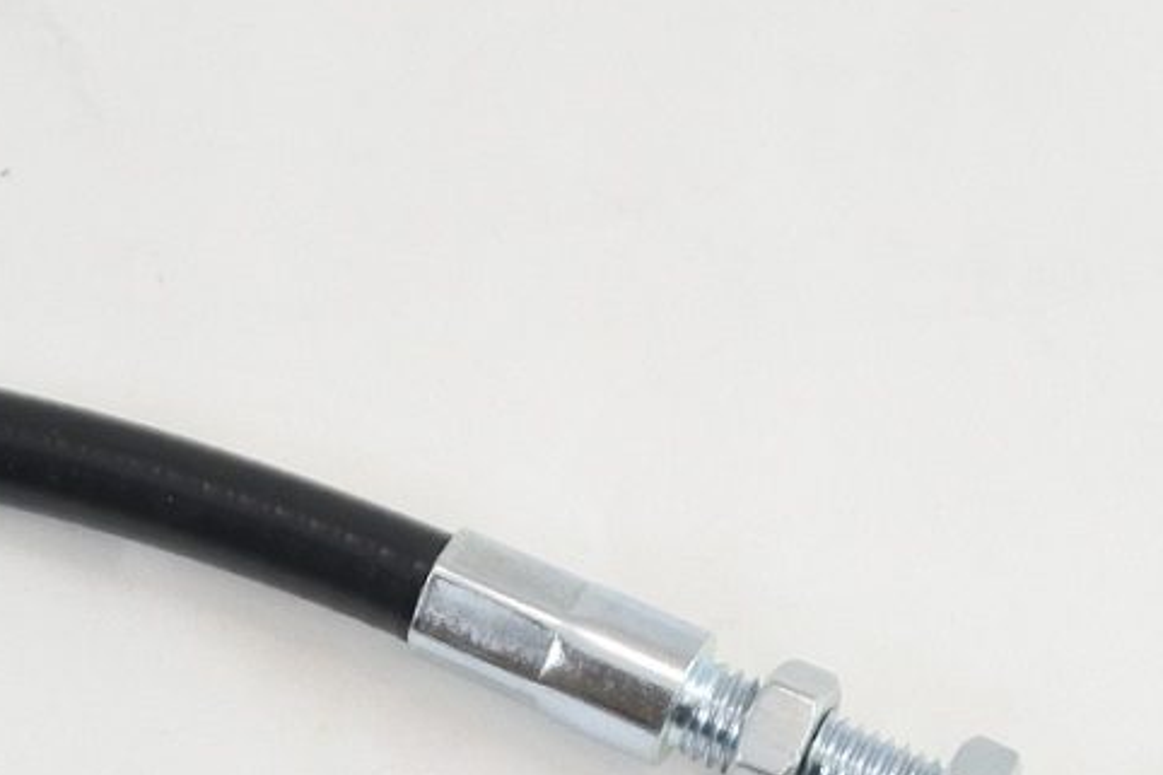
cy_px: 1219
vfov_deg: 9.7
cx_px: 309
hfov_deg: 14.9
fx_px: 4424
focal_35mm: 137
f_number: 4.2
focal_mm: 14.7
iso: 450
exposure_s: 1/125
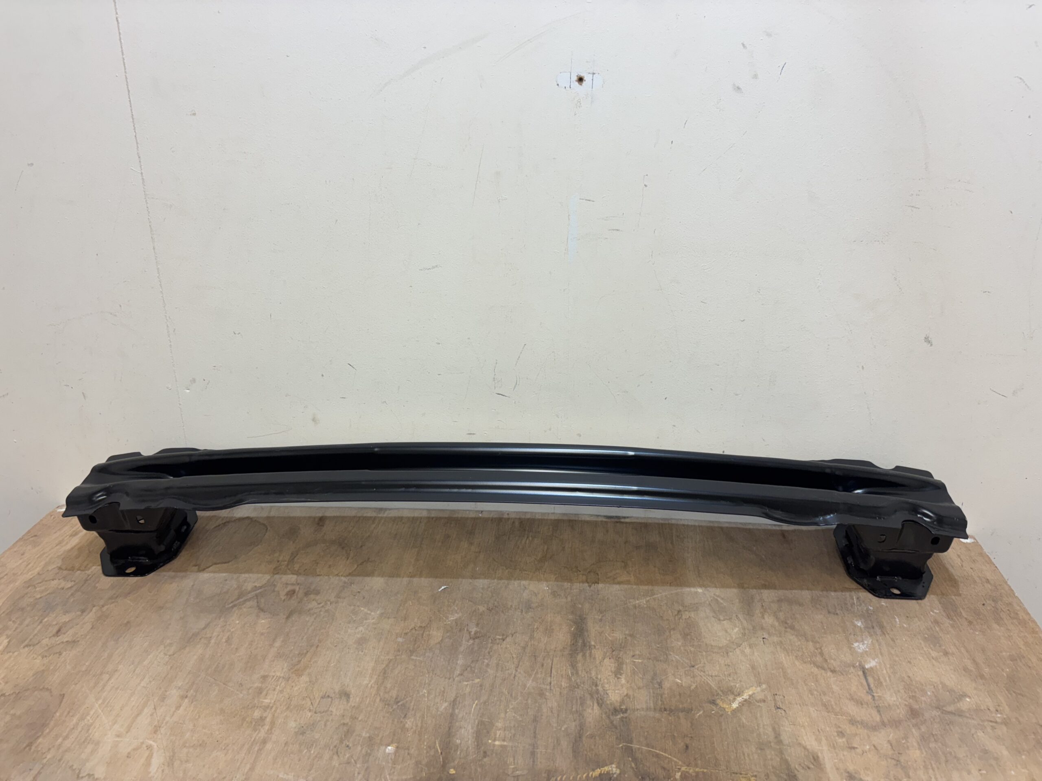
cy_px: 390
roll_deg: -1.7
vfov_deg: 53.1
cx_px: 521
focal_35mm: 26
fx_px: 783
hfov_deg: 67.3
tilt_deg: -23.4
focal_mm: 5.96
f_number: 1.6
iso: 80
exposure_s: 1/100
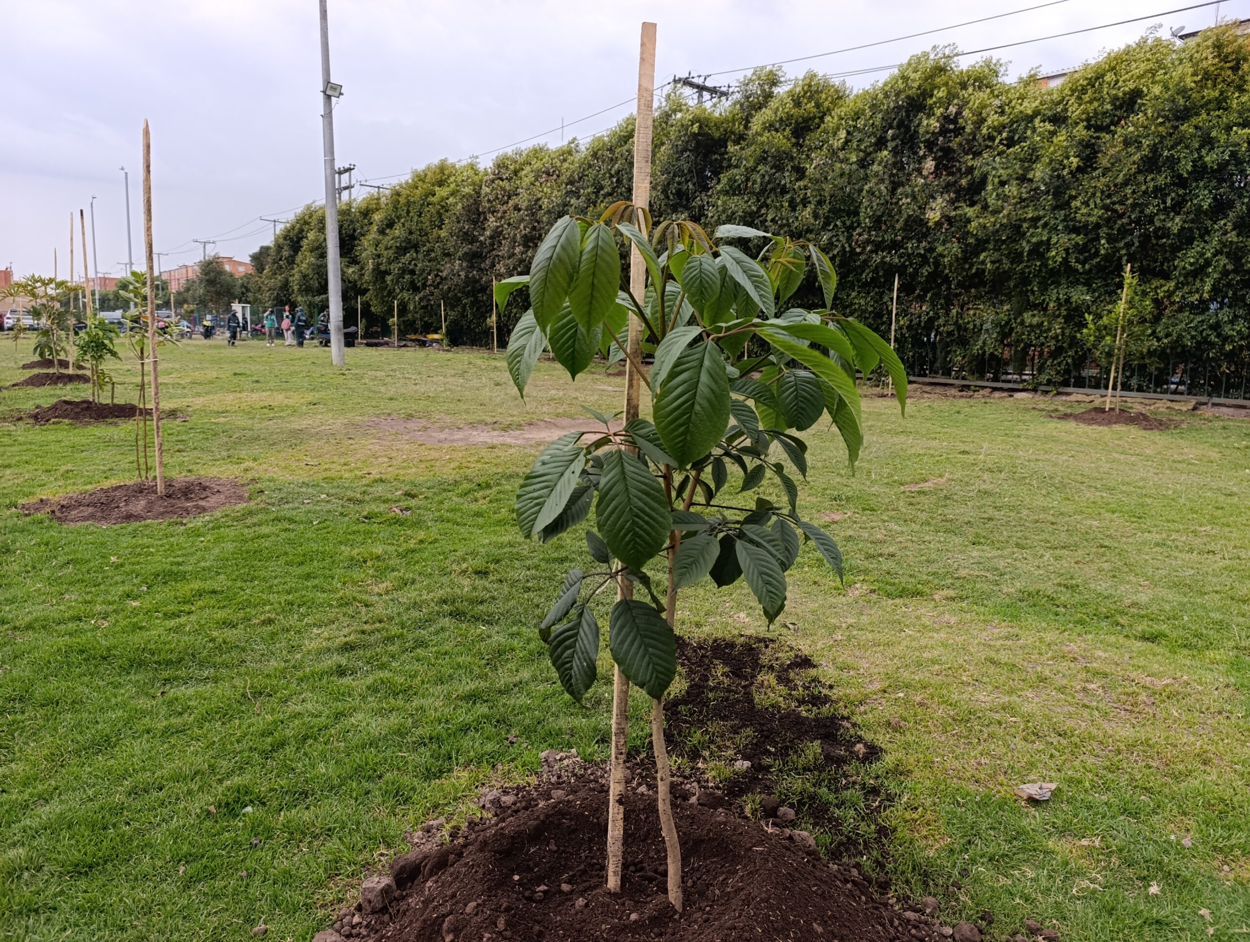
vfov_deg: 59.0
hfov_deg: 73.8
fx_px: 832
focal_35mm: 23
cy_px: 471
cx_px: 625
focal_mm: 6.14
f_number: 1.6
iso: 50
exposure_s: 1/192
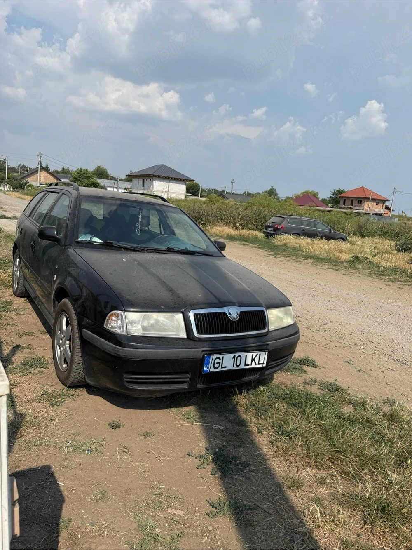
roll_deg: -5.9
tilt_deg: -9.6
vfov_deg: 71.6
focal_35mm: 24
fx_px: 381
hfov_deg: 56.8
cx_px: 206
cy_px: 275
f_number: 1.78
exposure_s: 1/7353
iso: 80
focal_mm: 6.76
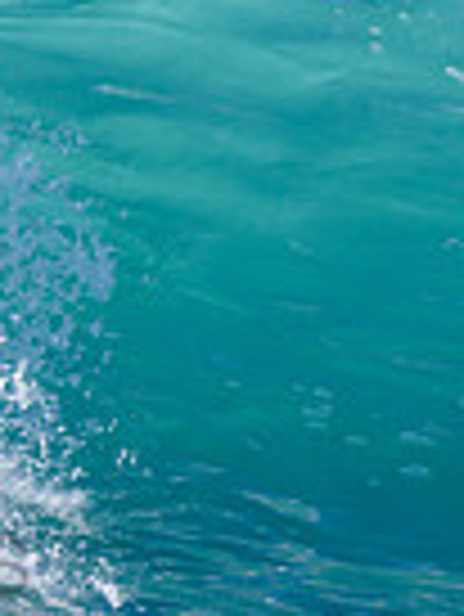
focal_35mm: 2489
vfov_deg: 0.8
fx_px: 44415
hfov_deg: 0.6
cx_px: -548
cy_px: -139
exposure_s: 1/2000
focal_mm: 500
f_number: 5.6
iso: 180
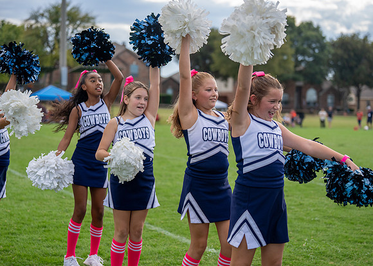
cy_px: 133
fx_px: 803
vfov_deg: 18.8
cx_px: 186
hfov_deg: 26.2
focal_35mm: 76
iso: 500
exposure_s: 1/4000
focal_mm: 70
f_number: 2.8
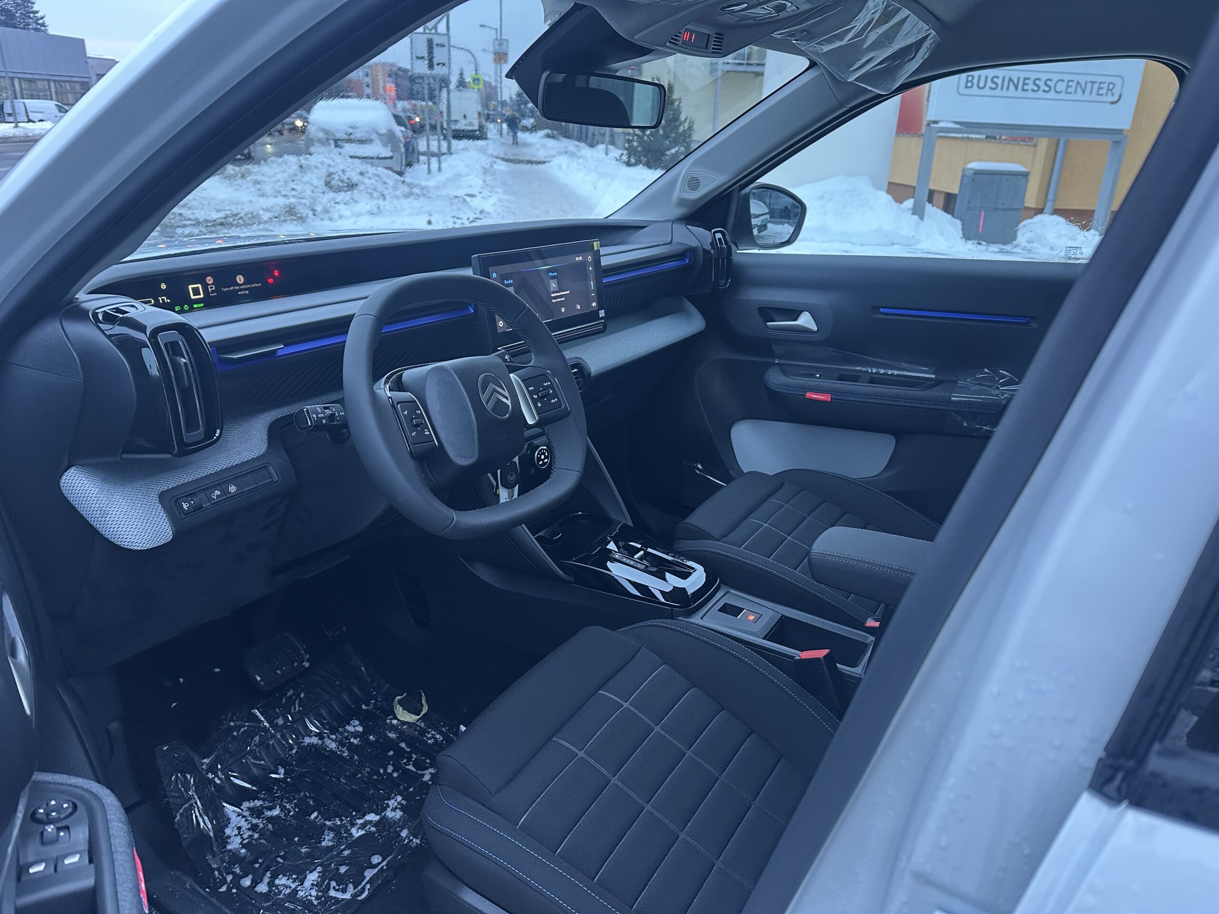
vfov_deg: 56.8
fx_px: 845
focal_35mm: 24
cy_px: 457
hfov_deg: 71.6
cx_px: 610
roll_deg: -2.6
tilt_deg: -23.0
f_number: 1.78
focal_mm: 6.86
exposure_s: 1/99
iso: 250
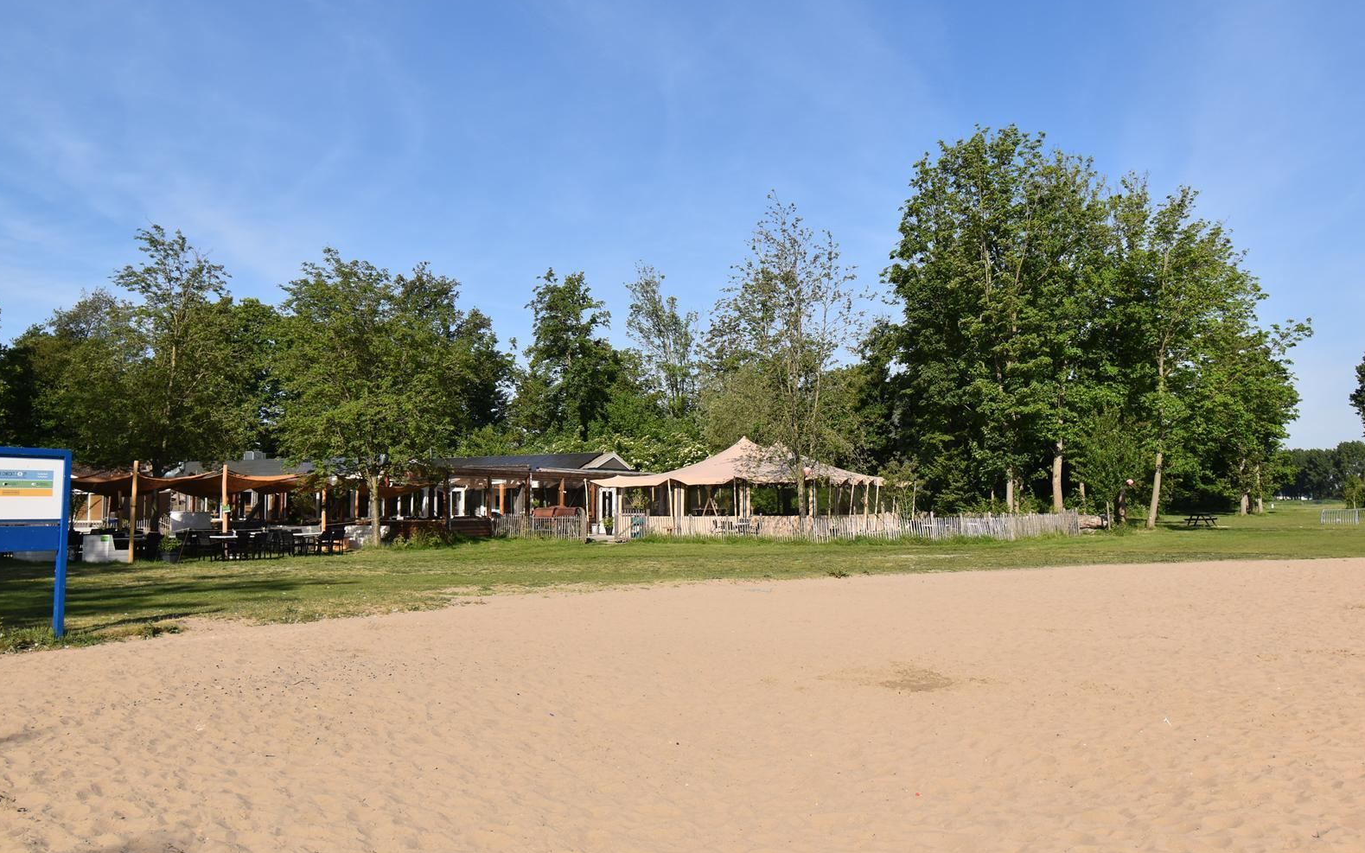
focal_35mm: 31
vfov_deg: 40.6
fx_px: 1153
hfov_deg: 61.2
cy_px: 411
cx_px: 681
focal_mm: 20
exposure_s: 1/500
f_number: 8
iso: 200
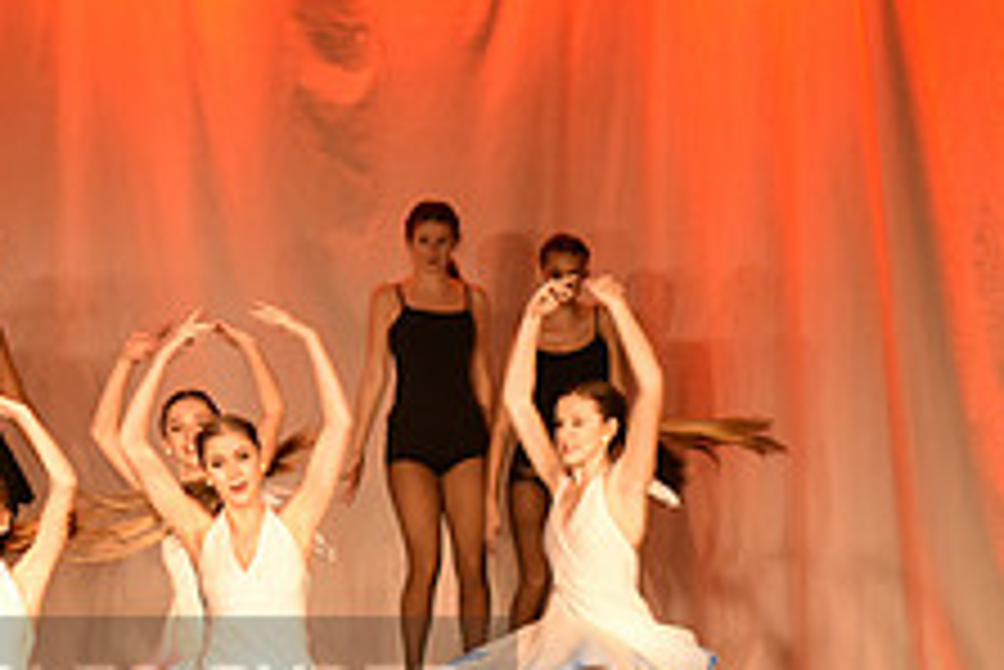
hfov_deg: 8.3
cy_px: 735
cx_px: 27
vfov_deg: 5.6
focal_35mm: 247
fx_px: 6893
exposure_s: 1/160
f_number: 4
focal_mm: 95
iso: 2000
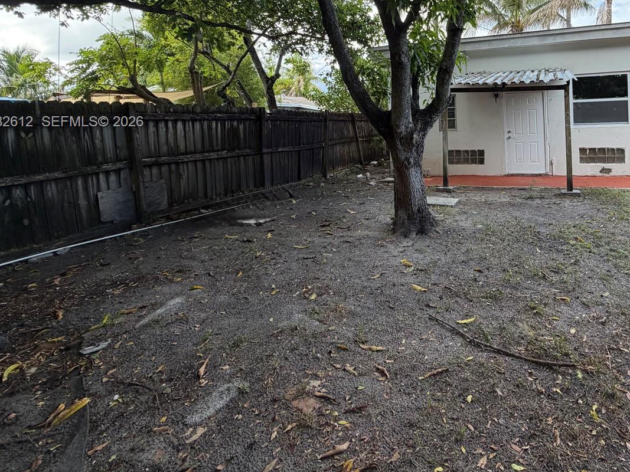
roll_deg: +1.9
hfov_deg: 75.9
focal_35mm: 21
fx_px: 382
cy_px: 123
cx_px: 432
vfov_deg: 60.3
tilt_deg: -0.1
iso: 40
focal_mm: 2.22
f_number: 2.2
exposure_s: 1/245
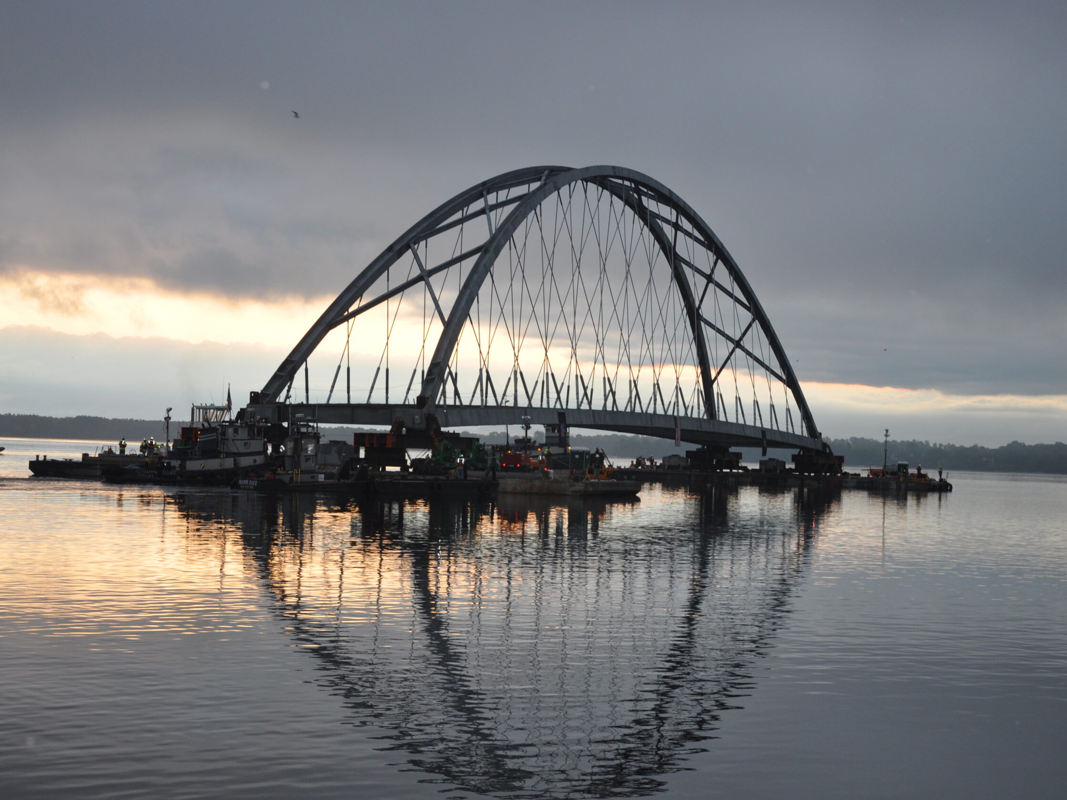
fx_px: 2127
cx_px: 537
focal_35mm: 69
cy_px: 400
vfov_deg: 21.3
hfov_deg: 28.2
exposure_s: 1/100
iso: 400
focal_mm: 42
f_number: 6.3
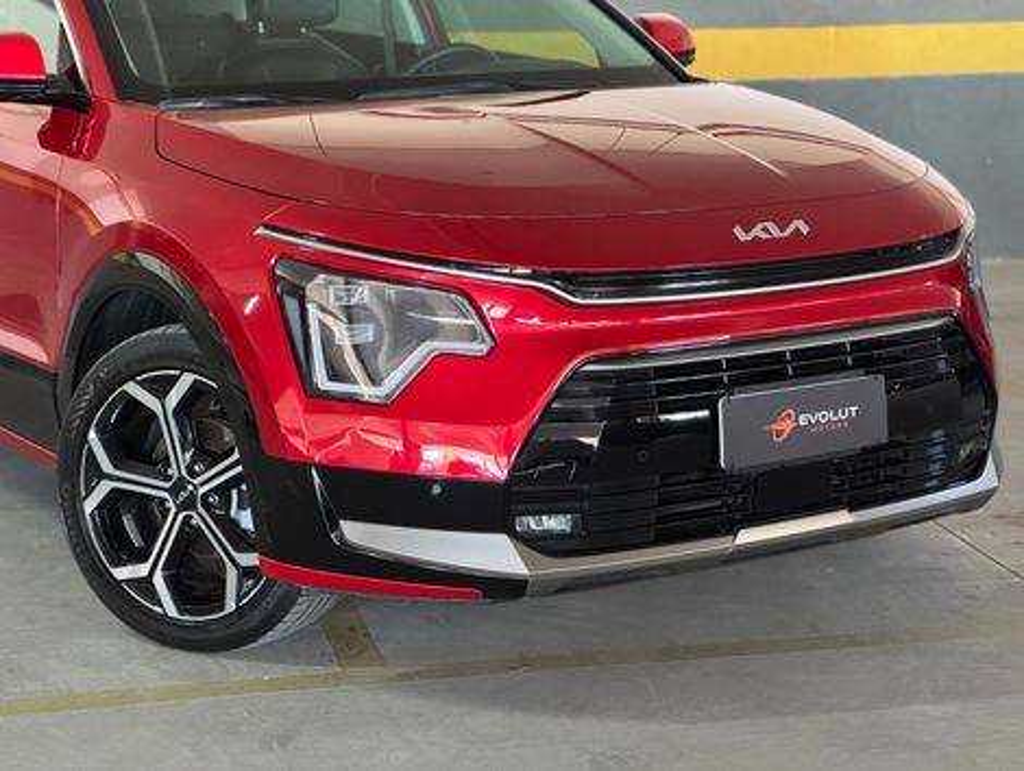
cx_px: 512
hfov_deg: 25.3
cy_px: 386
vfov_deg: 19.2
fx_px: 2281
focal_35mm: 77
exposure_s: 1/40
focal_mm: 9
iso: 800
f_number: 2.8
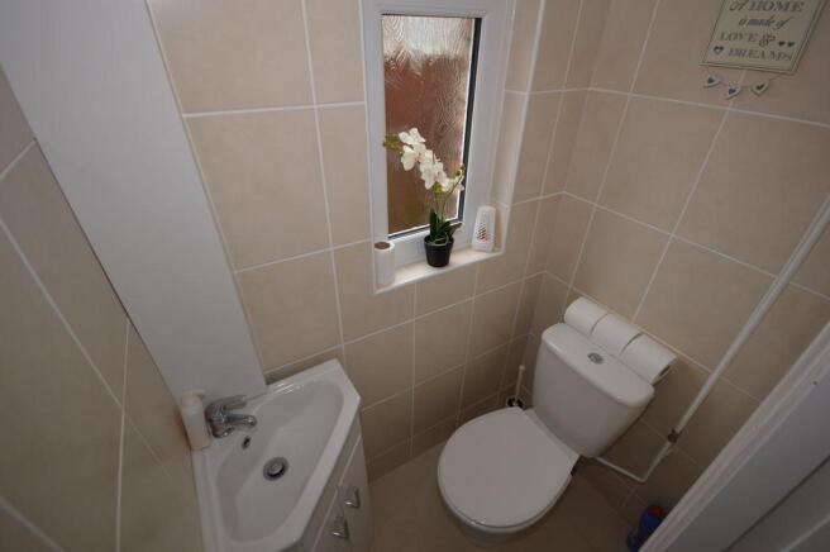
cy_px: 276
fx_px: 345
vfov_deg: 77.2
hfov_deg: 100.4
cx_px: 415
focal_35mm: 15
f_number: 4
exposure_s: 1/60
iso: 400
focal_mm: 10
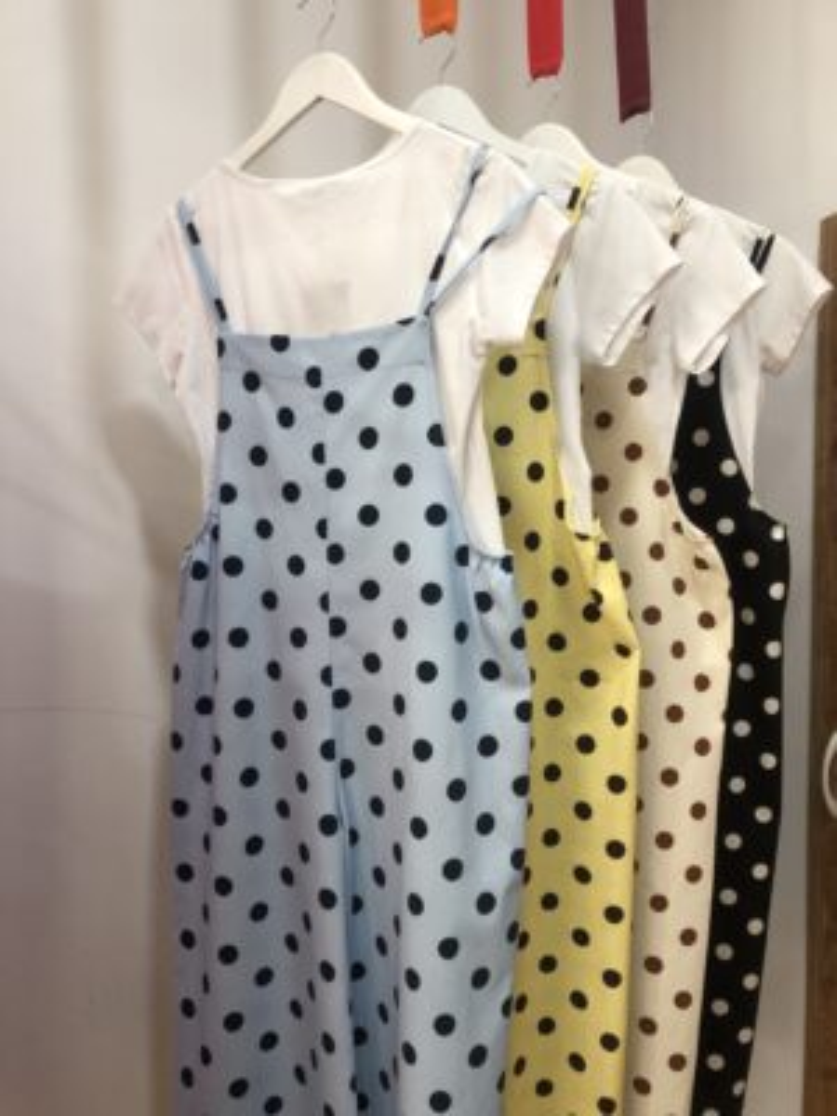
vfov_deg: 63.4
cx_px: 418
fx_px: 903
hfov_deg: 49.7
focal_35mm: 28
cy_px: 558
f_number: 1.8
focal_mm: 3.99
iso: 32
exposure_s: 1/24
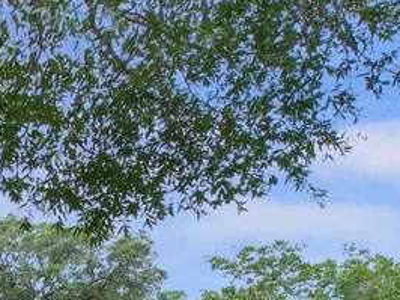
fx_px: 1178
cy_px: 497
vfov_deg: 13.4
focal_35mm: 102
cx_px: -221
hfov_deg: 17.2
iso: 110
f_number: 2.8
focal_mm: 8.38
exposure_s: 1/120
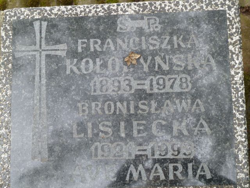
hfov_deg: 29.0
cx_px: 125
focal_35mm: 67
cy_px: 94
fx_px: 484
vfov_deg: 21.9
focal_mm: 11
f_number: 4.1
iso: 80
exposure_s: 1/50
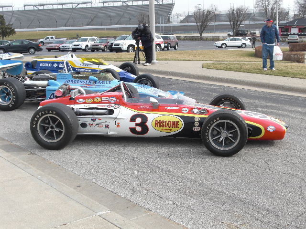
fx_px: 460
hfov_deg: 36.8
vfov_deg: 28.0
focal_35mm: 52
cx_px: 153
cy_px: 114
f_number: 3.4
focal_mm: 9.1
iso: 50
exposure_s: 1/400
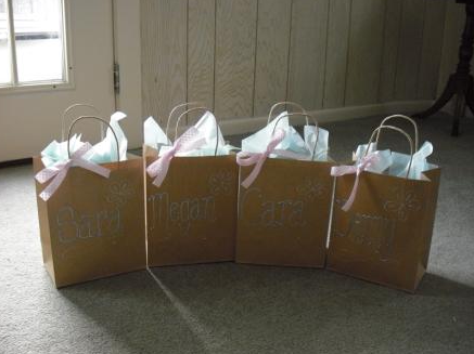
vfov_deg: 36.8
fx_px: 534
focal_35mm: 39
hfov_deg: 47.9
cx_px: 232
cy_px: 176
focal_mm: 6.2
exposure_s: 1/100
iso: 400
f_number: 2.8
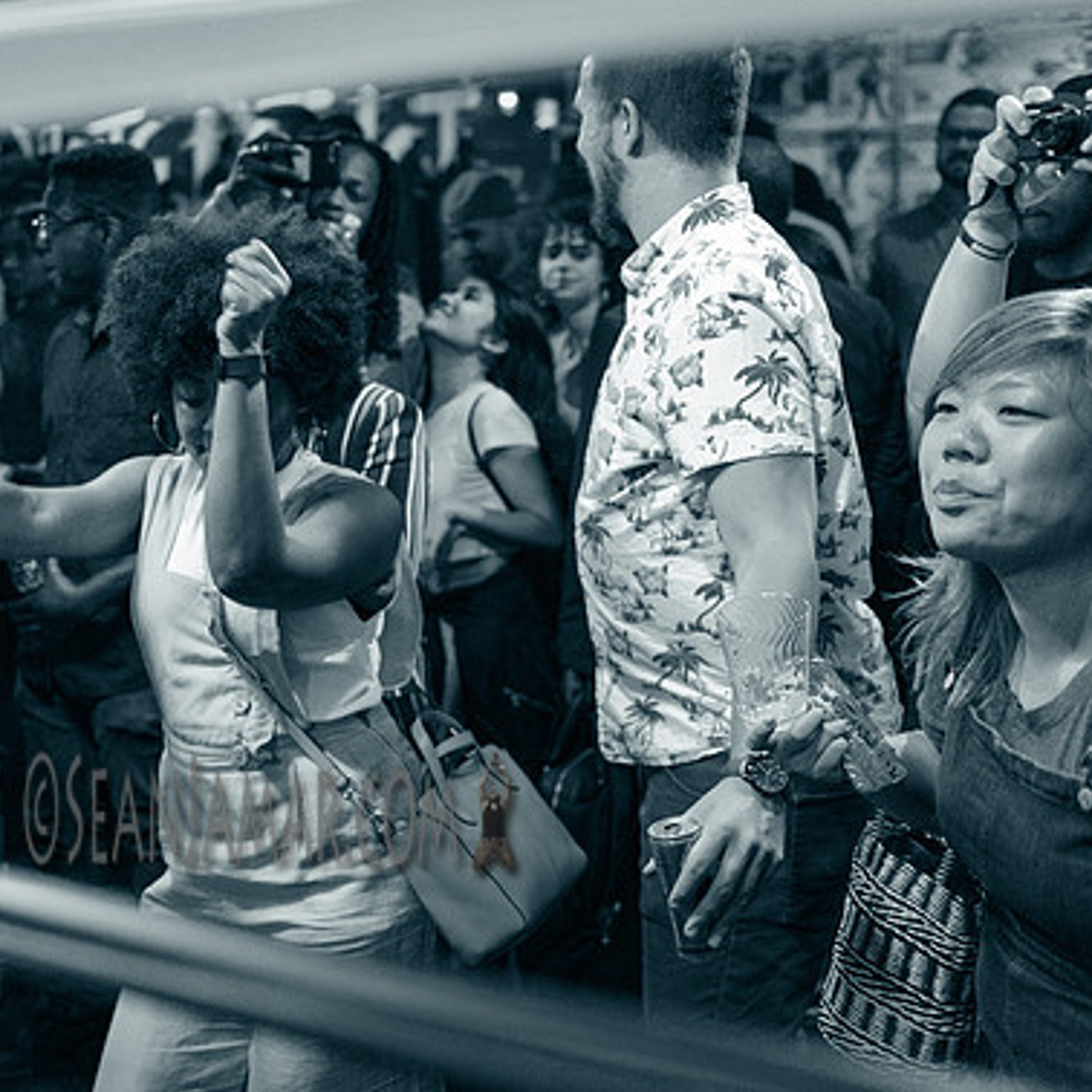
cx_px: 277
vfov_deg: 36.1
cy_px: 542
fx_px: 1677
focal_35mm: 47
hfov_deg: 35.3
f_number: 2.8
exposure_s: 1/250
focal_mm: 36
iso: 5000
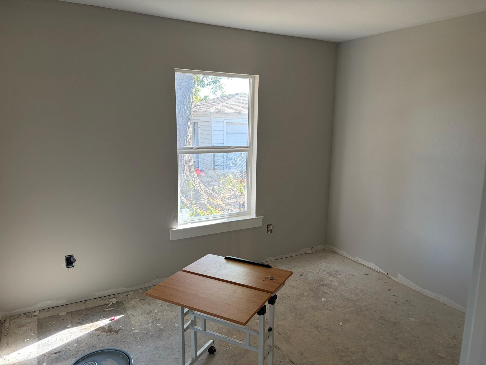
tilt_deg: -8.5
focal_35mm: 26
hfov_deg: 67.3
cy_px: 182
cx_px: 243
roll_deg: -2.1
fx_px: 365
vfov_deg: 53.1
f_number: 1.6
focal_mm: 5.96
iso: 125
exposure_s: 1/116
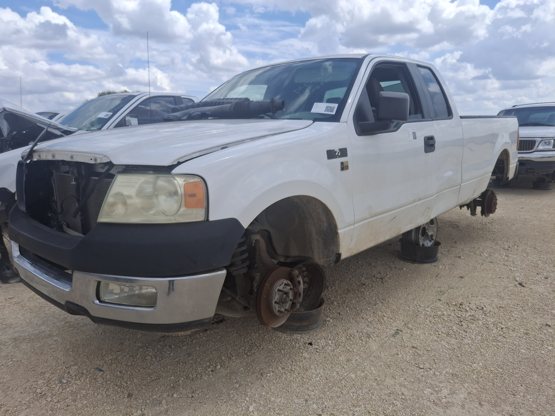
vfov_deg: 54.9
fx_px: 401
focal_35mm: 25
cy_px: 208
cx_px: 278
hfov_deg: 69.4
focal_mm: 4.69
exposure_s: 1/2183
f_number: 1.8
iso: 32
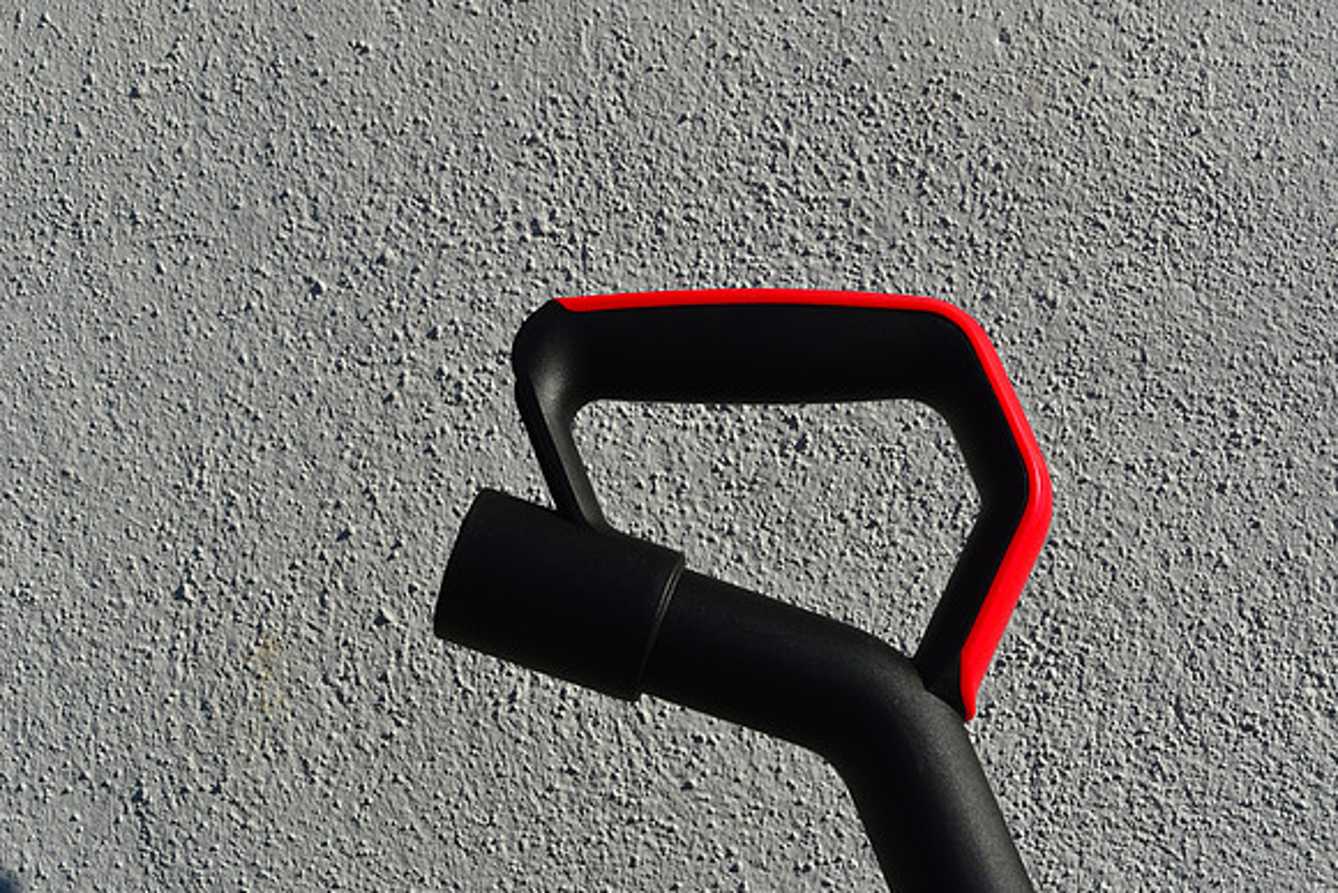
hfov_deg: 24.8
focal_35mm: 82
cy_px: 446
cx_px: 669
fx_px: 3048
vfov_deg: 16.7
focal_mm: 55
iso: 200
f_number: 11
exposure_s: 1/500
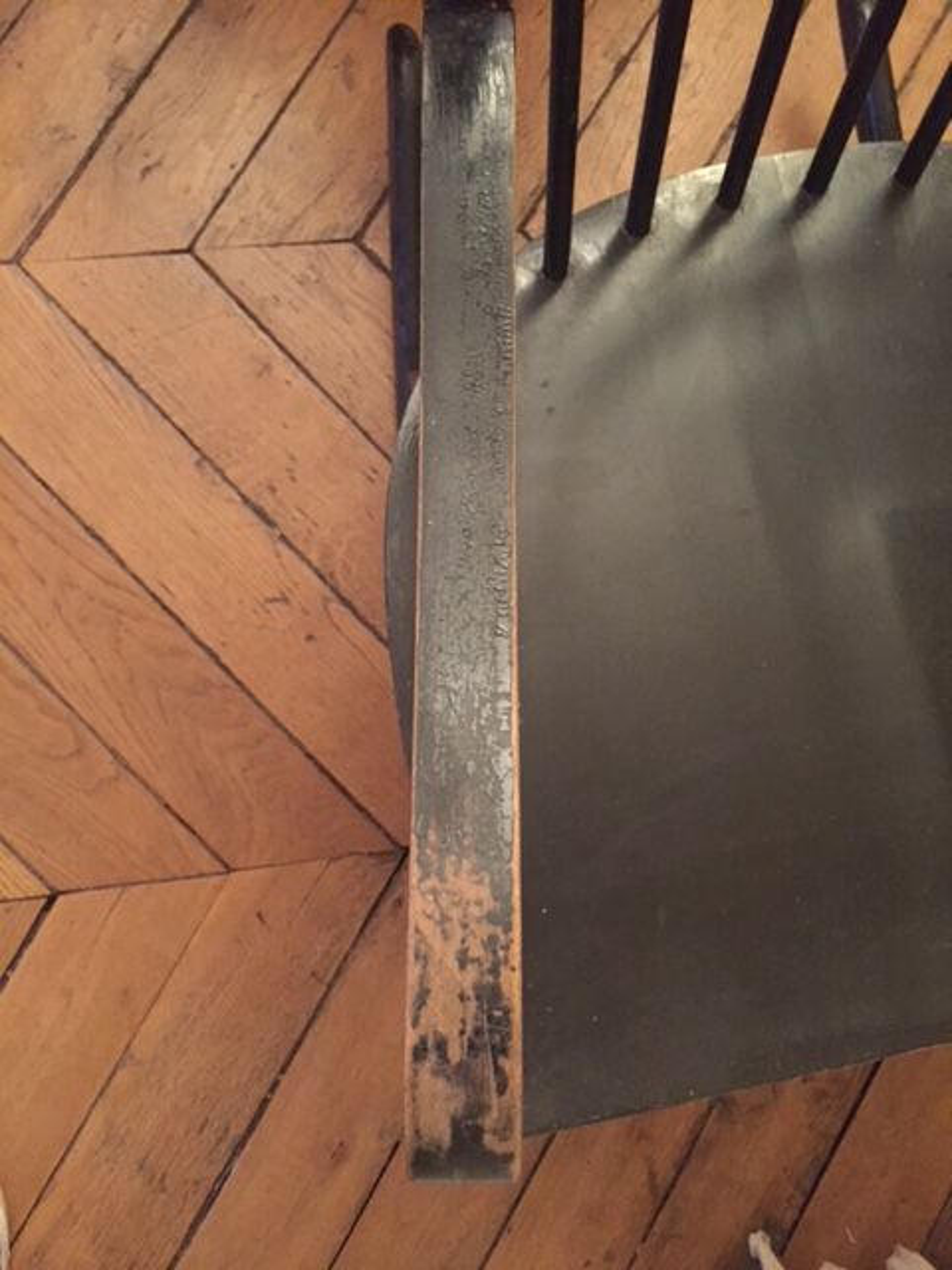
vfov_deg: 61.7
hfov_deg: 48.2
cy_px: 635
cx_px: 476
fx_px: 1063
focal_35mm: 29
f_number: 2.2
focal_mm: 4.15
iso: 640
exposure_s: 1/17
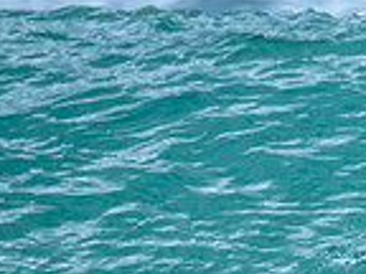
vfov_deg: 0.5
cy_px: 281
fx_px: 29785
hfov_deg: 0.7
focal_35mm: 2817
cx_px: 779
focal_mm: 530
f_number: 8
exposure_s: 1/2000
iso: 1800
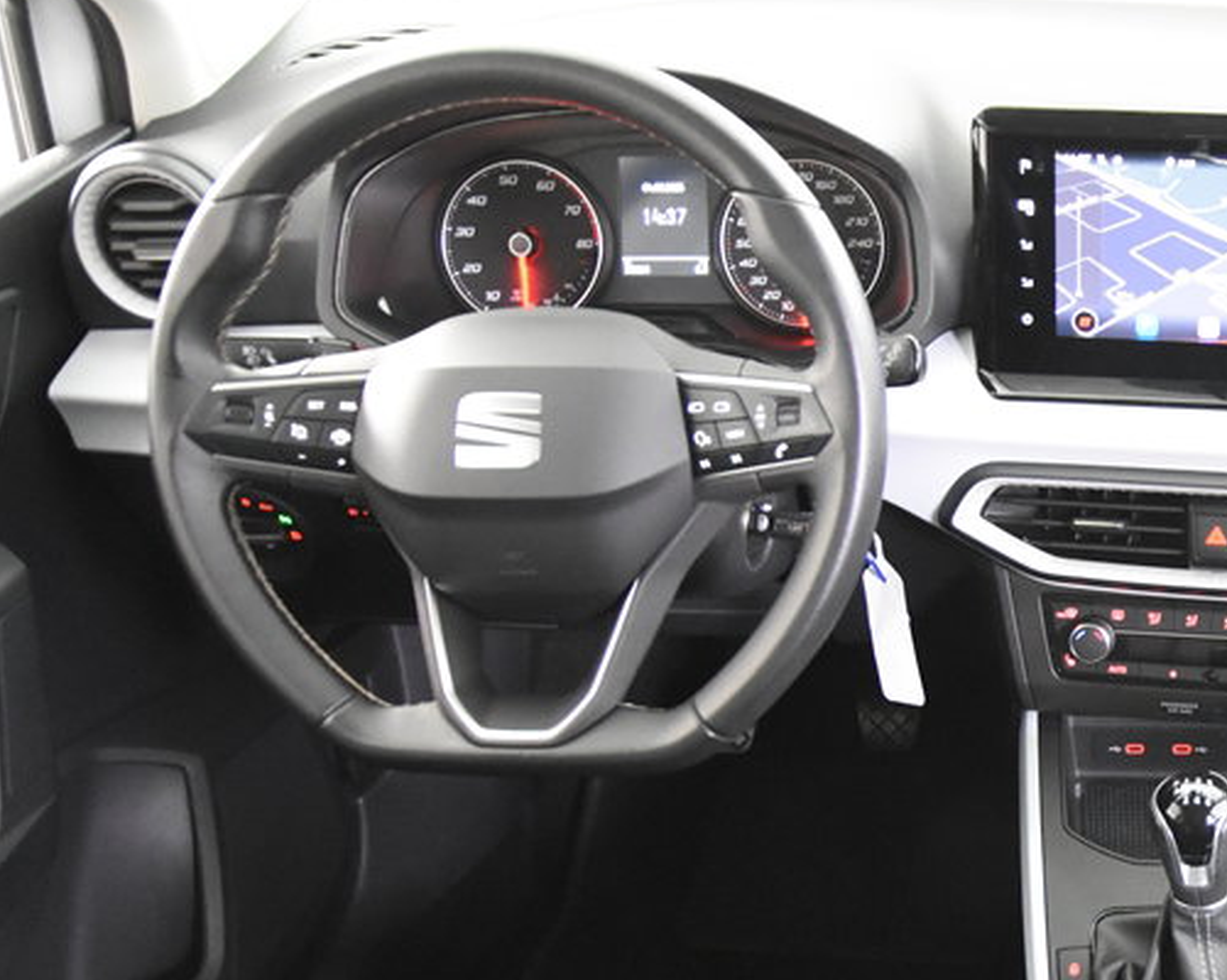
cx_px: 1244
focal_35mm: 49
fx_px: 1777
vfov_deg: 30.6
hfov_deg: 34.5
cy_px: 643
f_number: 2.8
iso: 5000
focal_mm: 17
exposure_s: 1/25
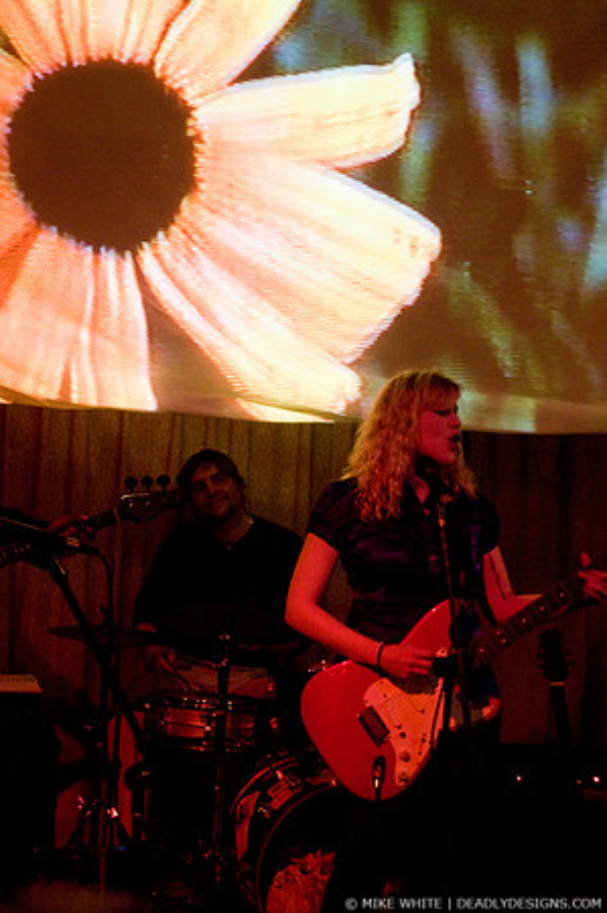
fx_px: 1521
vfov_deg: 33.4
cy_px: 456
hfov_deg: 22.6
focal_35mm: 60
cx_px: 304
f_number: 2.8
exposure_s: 1/15
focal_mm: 40
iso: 1600
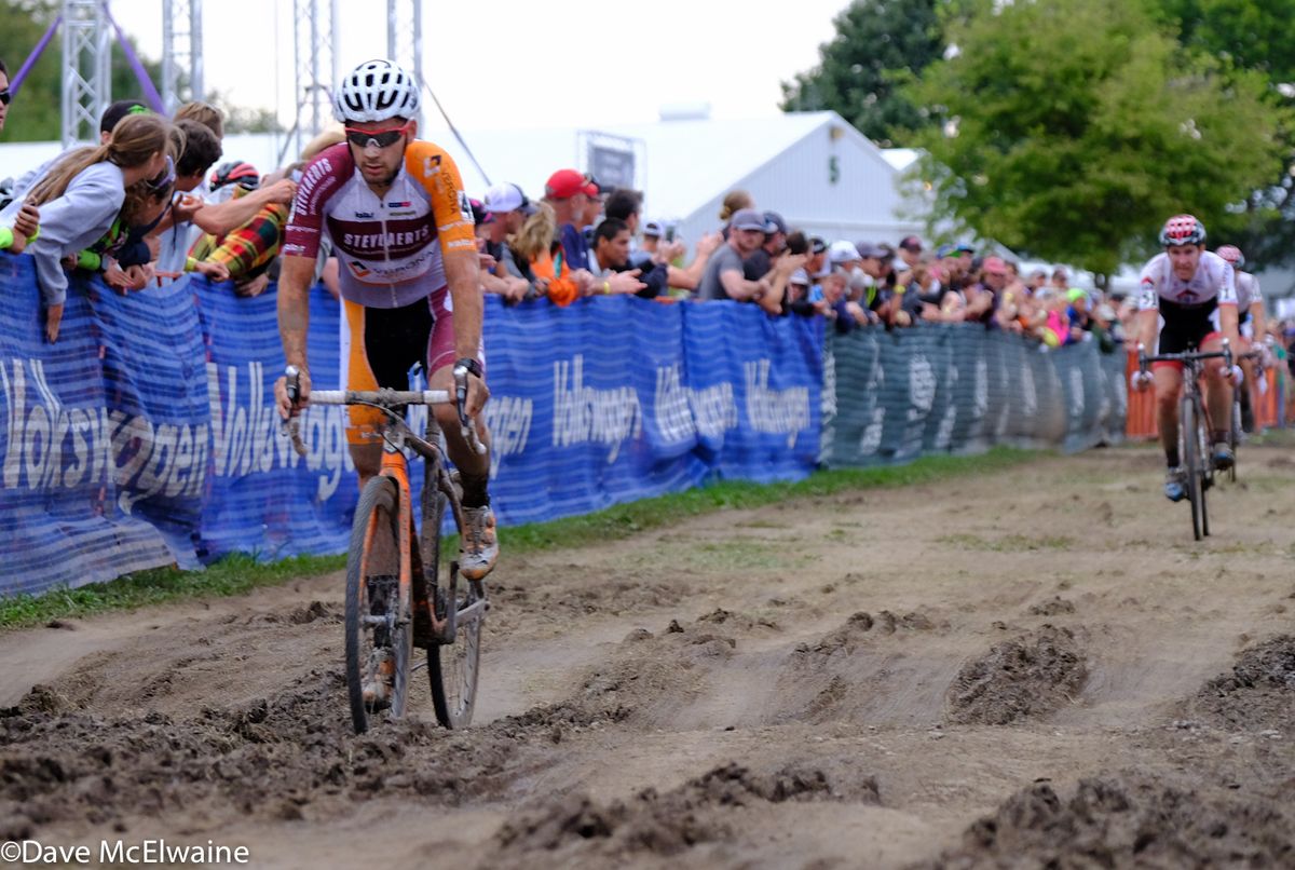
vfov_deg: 10.9
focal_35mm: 126
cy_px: 435
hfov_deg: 16.2
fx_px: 4543
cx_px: 648
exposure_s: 1/640
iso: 1000
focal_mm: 83.8
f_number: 2.8
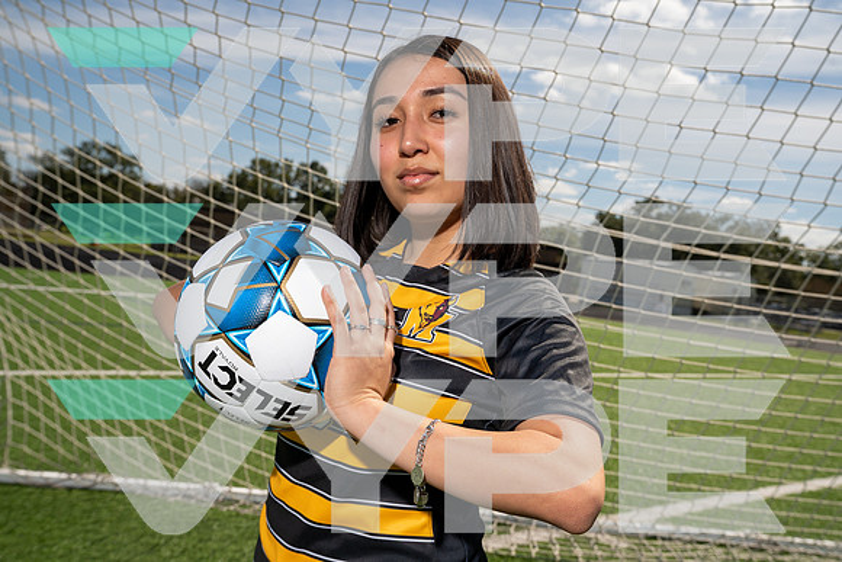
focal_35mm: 36
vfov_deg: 36.9
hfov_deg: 53.1
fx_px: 842
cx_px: 421
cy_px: 281
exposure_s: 1/250
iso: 100
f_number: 8
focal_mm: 36
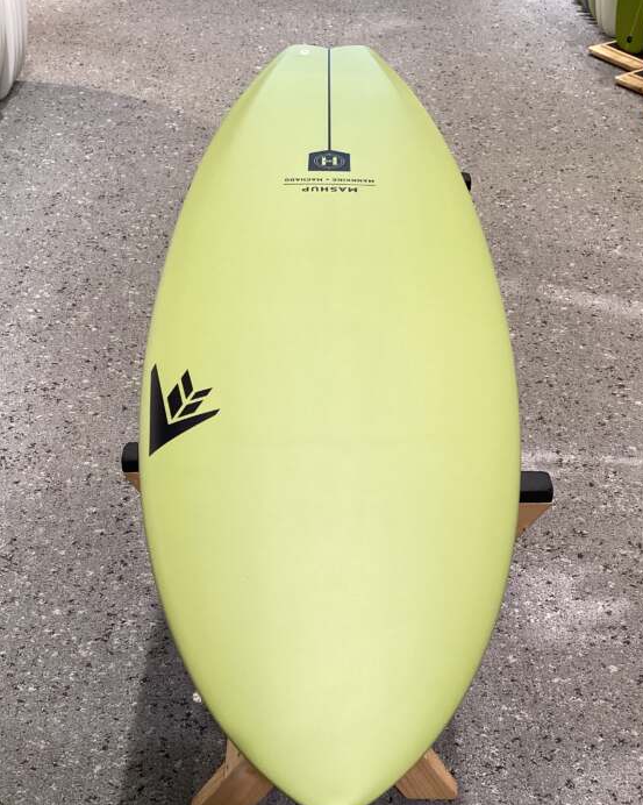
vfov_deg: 51.4
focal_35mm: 35
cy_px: 462
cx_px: 309
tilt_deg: -44.2
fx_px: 833
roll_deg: -1.5
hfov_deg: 42.2
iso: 100
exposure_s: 1/60
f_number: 2.4
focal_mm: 3.3
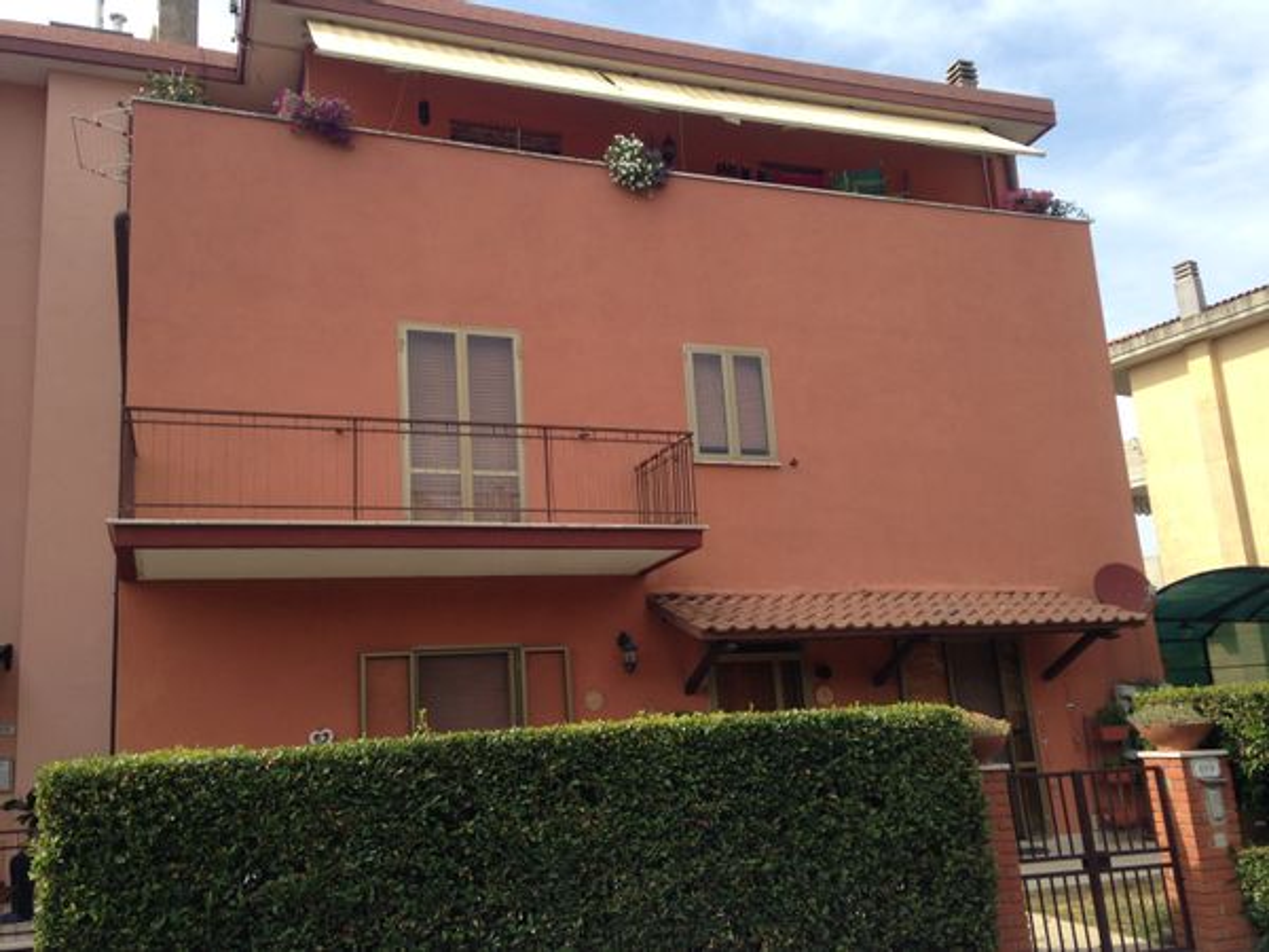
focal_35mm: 33
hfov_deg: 55.4
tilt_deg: +12.9
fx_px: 1210
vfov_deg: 42.9
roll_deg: +3.2
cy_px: 476
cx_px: 634
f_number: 2.4
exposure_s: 1/797
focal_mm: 4.12
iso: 50
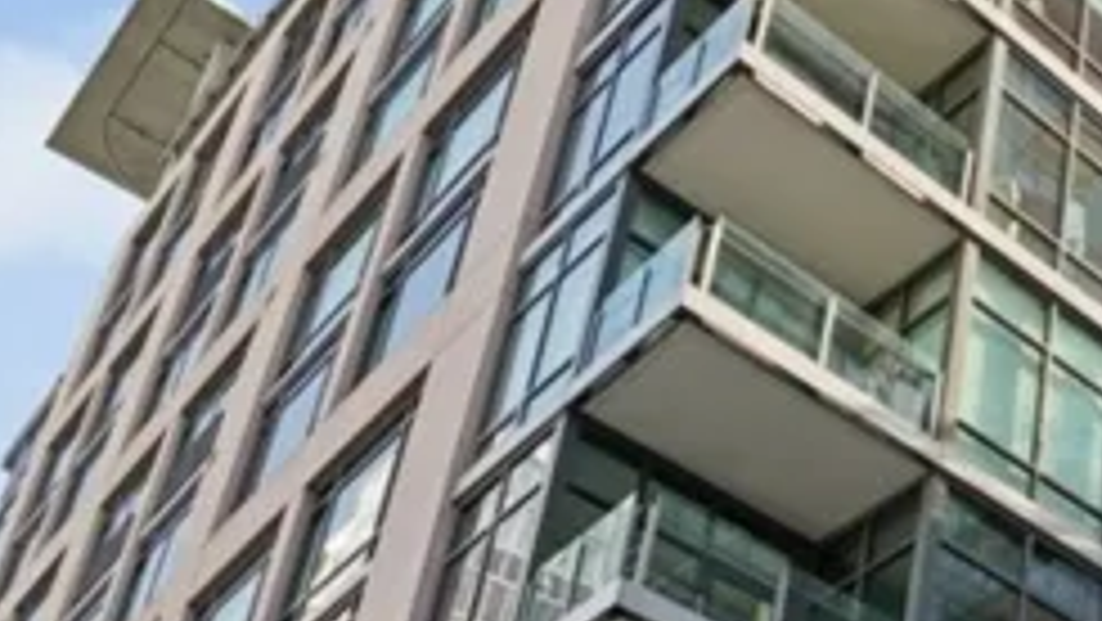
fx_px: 1783
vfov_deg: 17.9
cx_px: 1311
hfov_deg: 29.6
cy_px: 891
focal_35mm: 61
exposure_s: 1/13
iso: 400
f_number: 8
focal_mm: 17
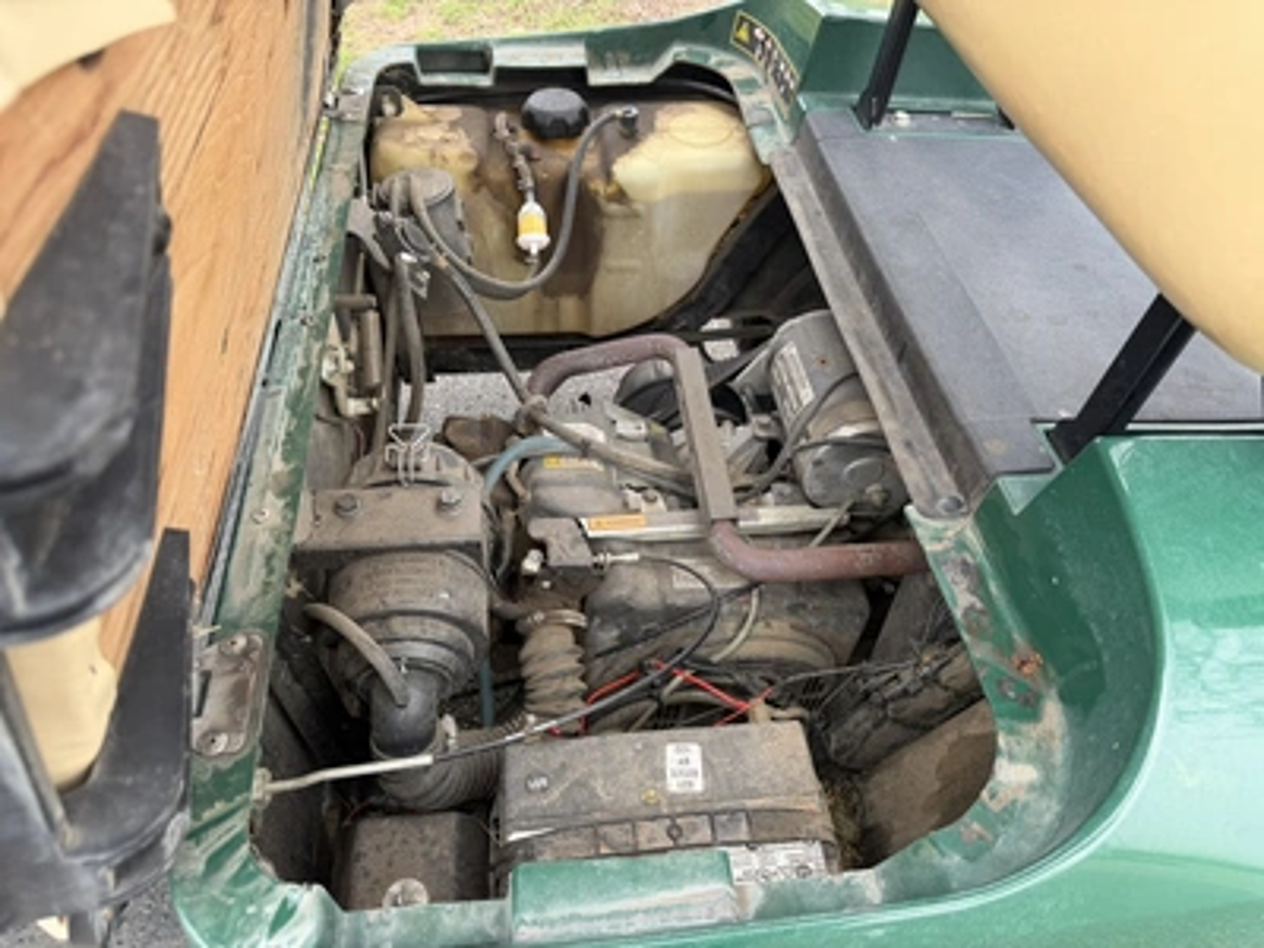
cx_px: 632
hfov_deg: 71.6
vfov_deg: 56.8
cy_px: 474
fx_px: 876
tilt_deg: -44.1
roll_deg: -2.7
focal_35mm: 24
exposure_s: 1/138
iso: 64
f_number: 1.78
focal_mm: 6.76
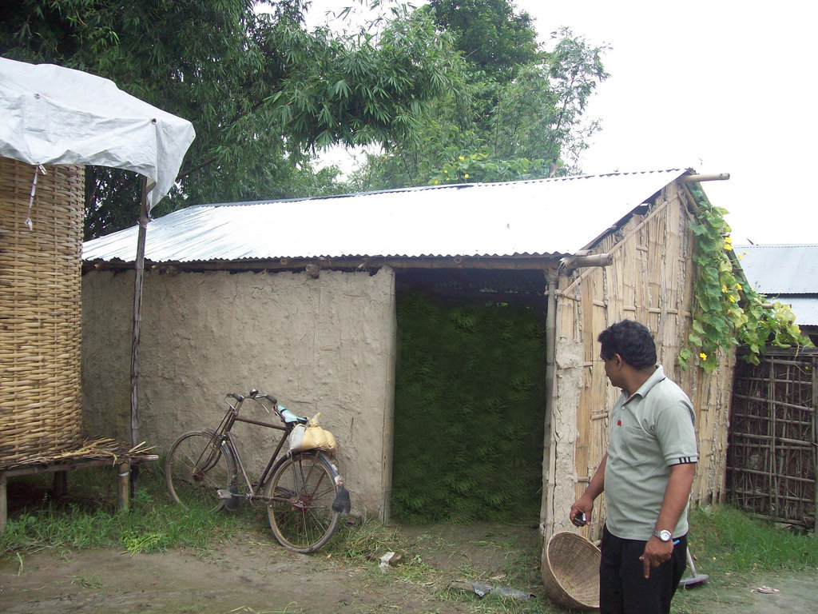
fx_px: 851
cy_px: 307
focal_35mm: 36
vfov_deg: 39.7
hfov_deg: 51.4
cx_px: 409
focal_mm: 6
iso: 80
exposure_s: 1/533
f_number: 2.7
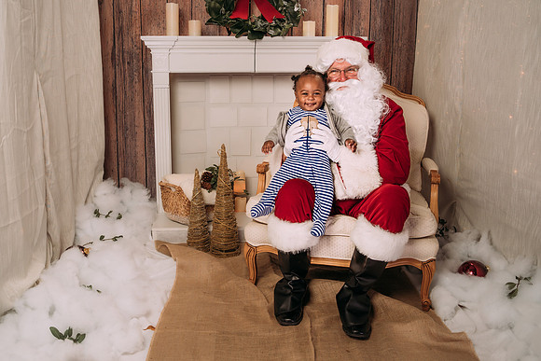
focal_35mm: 40
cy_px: 168
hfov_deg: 48.3
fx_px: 603
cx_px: 253
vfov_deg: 33.3
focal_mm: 35
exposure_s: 1/100
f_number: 5.6
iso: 100
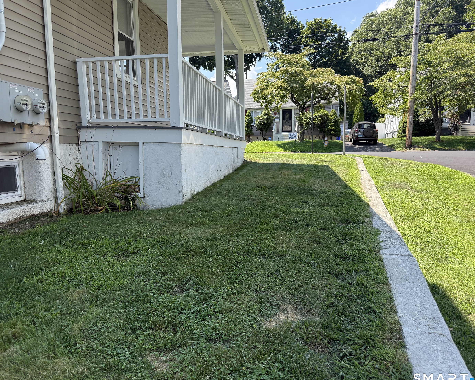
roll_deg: +0.9
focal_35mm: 26
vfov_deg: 54.9
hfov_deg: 66.0
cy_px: 190
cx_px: 228
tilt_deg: -6.0
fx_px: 365
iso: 100
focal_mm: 6.76
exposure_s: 1/1385
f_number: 1.78
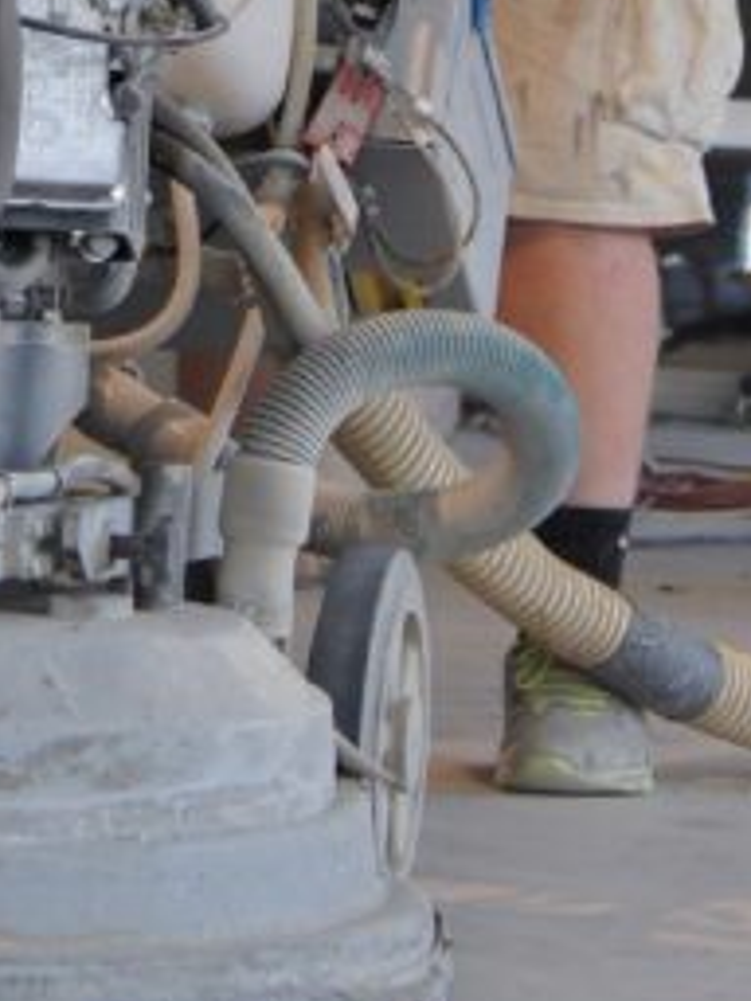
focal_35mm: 202
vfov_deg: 9.7
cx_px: 158
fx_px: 5841
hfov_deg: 7.3
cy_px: -66
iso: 400
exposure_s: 1/60
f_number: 5
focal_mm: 35
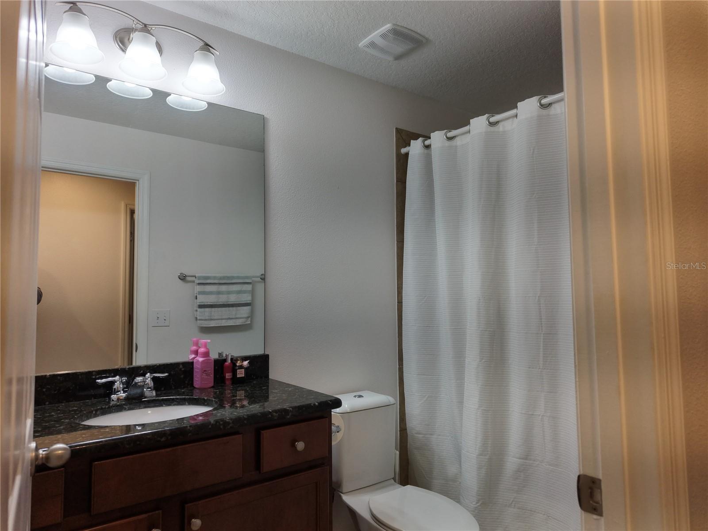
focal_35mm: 24
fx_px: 491
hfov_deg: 71.6
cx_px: 354
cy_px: 266
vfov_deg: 56.8
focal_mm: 8.67
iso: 350
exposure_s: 1/250
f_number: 1.8
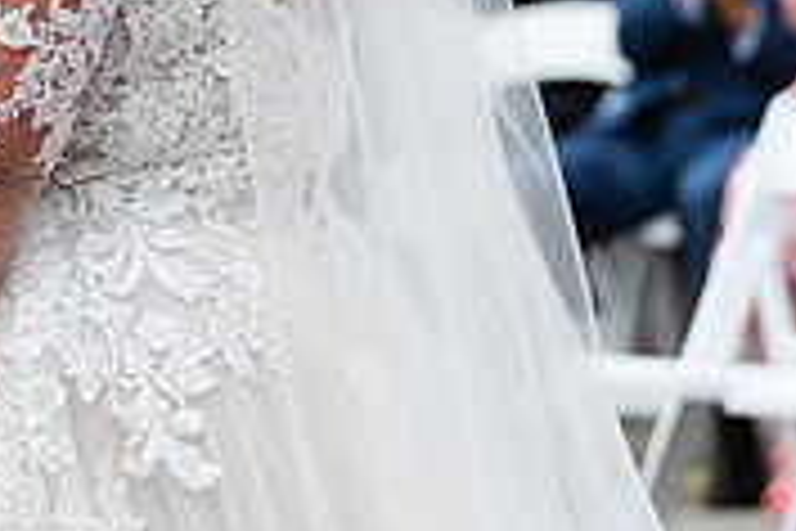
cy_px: -236
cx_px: -94
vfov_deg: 3.9
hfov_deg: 5.9
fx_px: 7716
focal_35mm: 349
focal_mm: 102
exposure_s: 1/640
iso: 64
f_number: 2.8
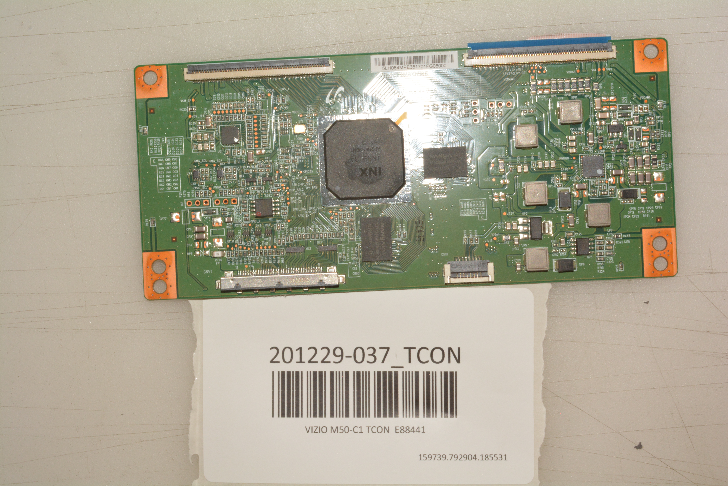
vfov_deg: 23.8
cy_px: 243
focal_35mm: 57
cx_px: 364
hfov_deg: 35.1
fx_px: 1153
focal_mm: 38
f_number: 32
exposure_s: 1/100
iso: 800
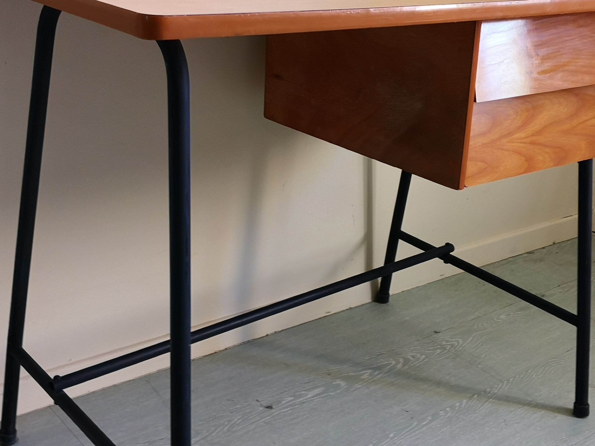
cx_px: 305
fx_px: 825
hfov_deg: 39.7
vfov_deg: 30.2
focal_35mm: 48
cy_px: 194
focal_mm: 3.95
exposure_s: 1/50
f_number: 1.6
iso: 160
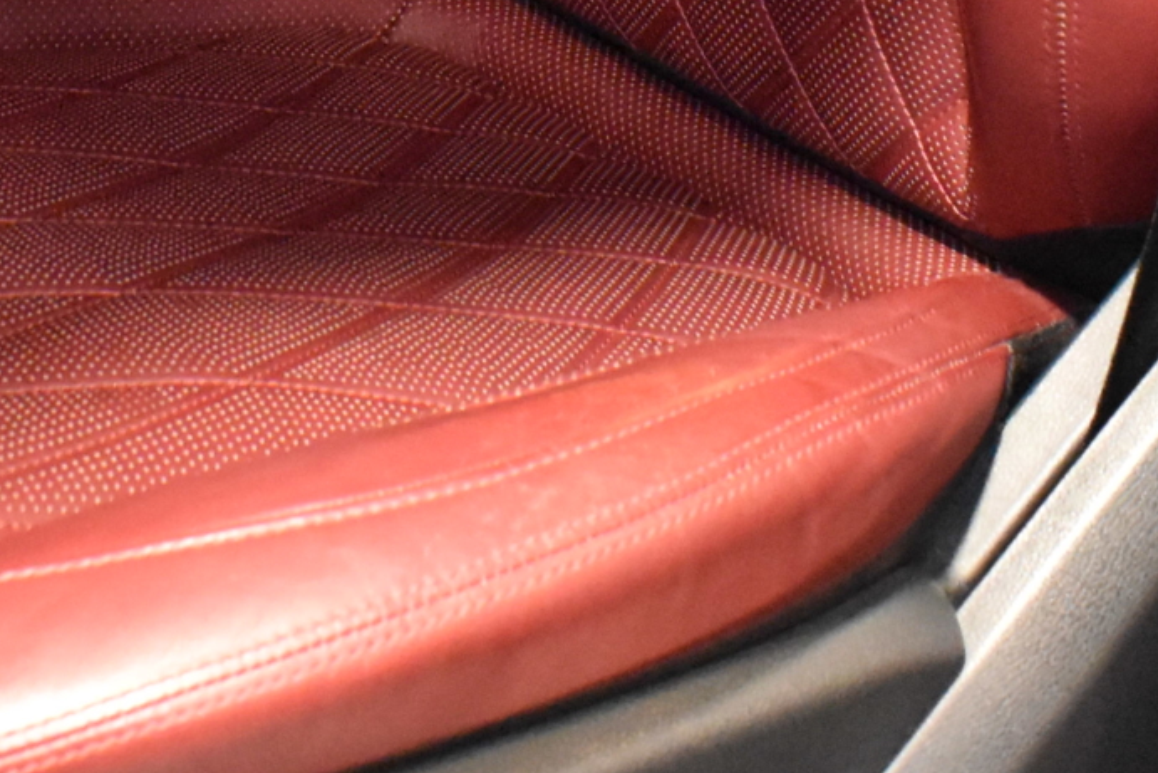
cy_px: -564
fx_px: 3217
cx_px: 268
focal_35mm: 100
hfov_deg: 20.2
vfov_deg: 12.6
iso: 6400
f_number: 5.6
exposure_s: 1/60
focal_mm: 18
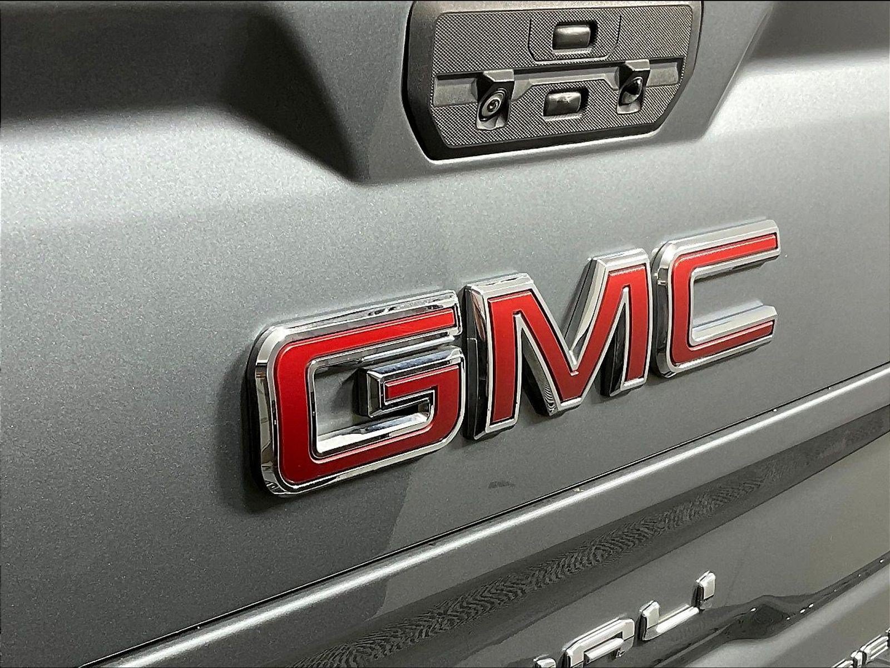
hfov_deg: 61.7
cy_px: 334
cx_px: 445
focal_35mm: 29
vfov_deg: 48.2
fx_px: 746
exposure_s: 1/120
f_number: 1.8
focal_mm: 3
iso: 50
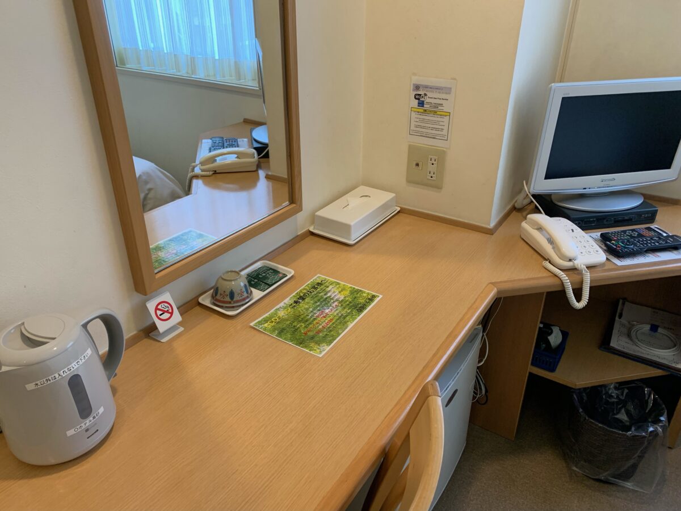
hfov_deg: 67.3
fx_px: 511
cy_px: 256
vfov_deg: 53.1
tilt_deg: -28.5
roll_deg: -0.3
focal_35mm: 26
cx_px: 340
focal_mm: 4.25
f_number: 1.8
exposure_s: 1/60
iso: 100
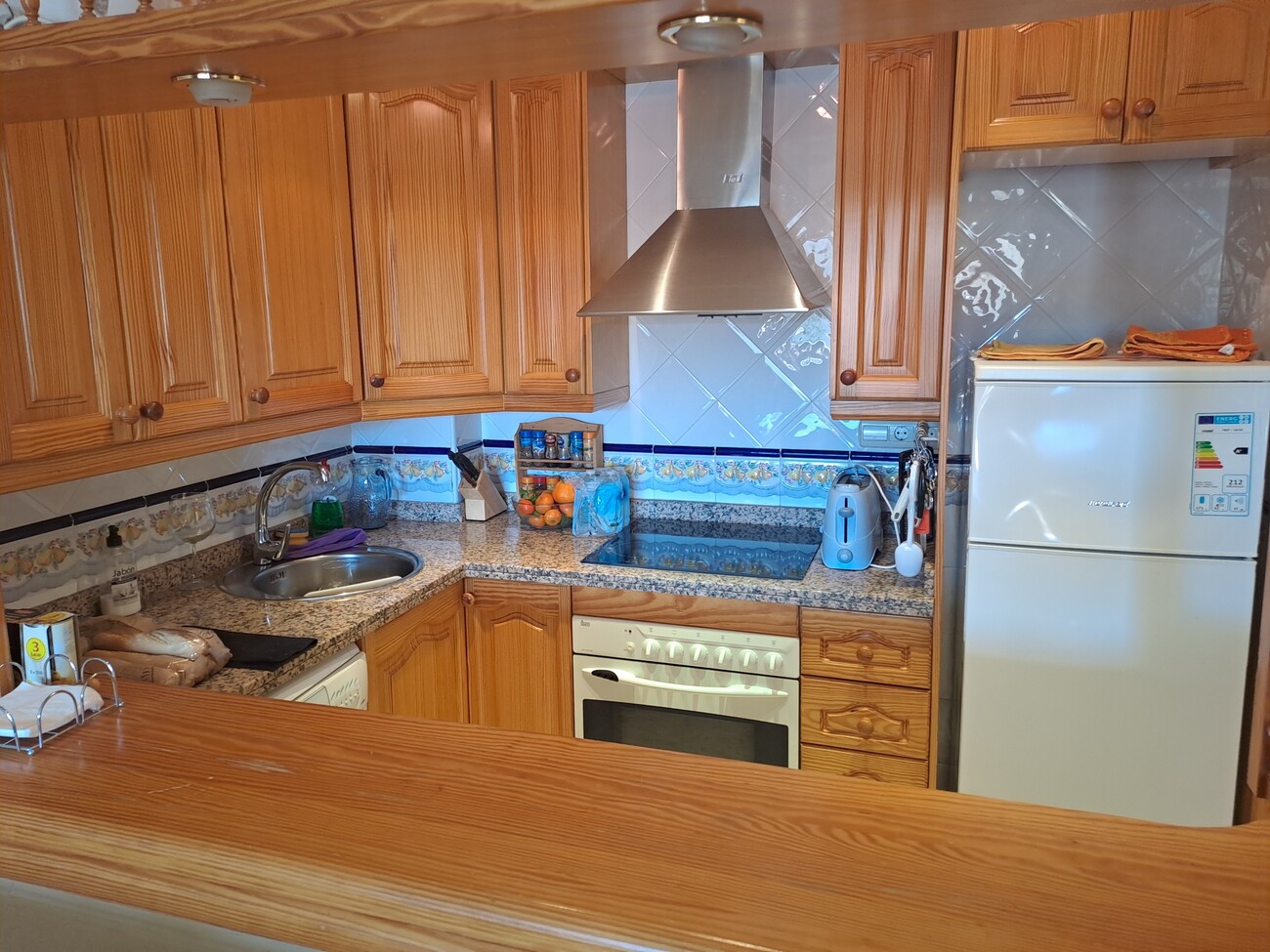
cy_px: 476
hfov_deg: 69.4
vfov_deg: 54.9
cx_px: 635
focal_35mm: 25
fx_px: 917
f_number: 1.8
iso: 160
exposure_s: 1/50
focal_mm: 4.65
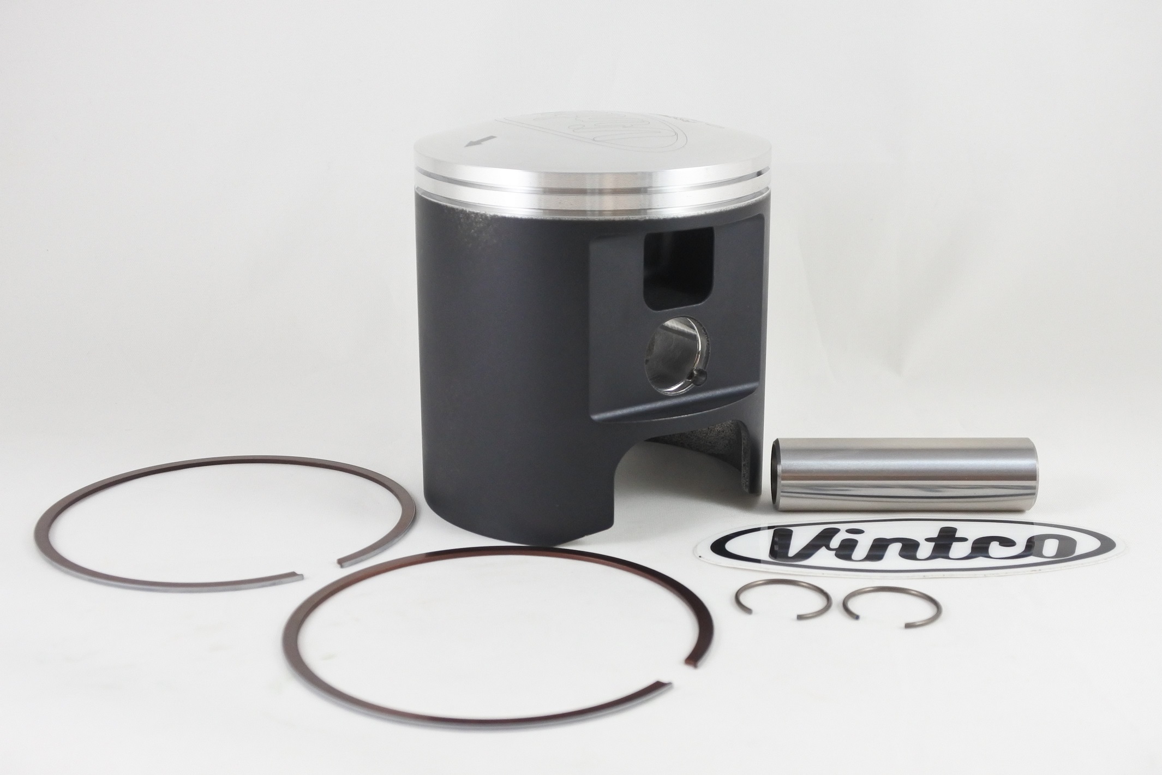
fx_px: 1291
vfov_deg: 33.4
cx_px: 581
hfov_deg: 48.5
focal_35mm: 40
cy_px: 388
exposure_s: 1/125
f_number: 4.2
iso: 640
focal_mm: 15
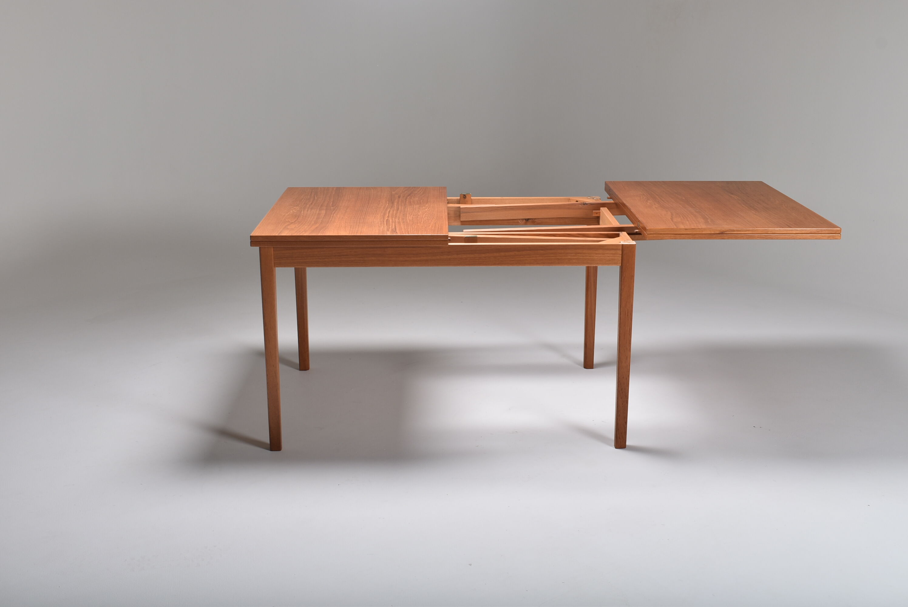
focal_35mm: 42
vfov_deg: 31.9
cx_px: 454
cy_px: 304
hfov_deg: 46.4
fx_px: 1060
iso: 100
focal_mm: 28
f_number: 11
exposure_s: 1/200
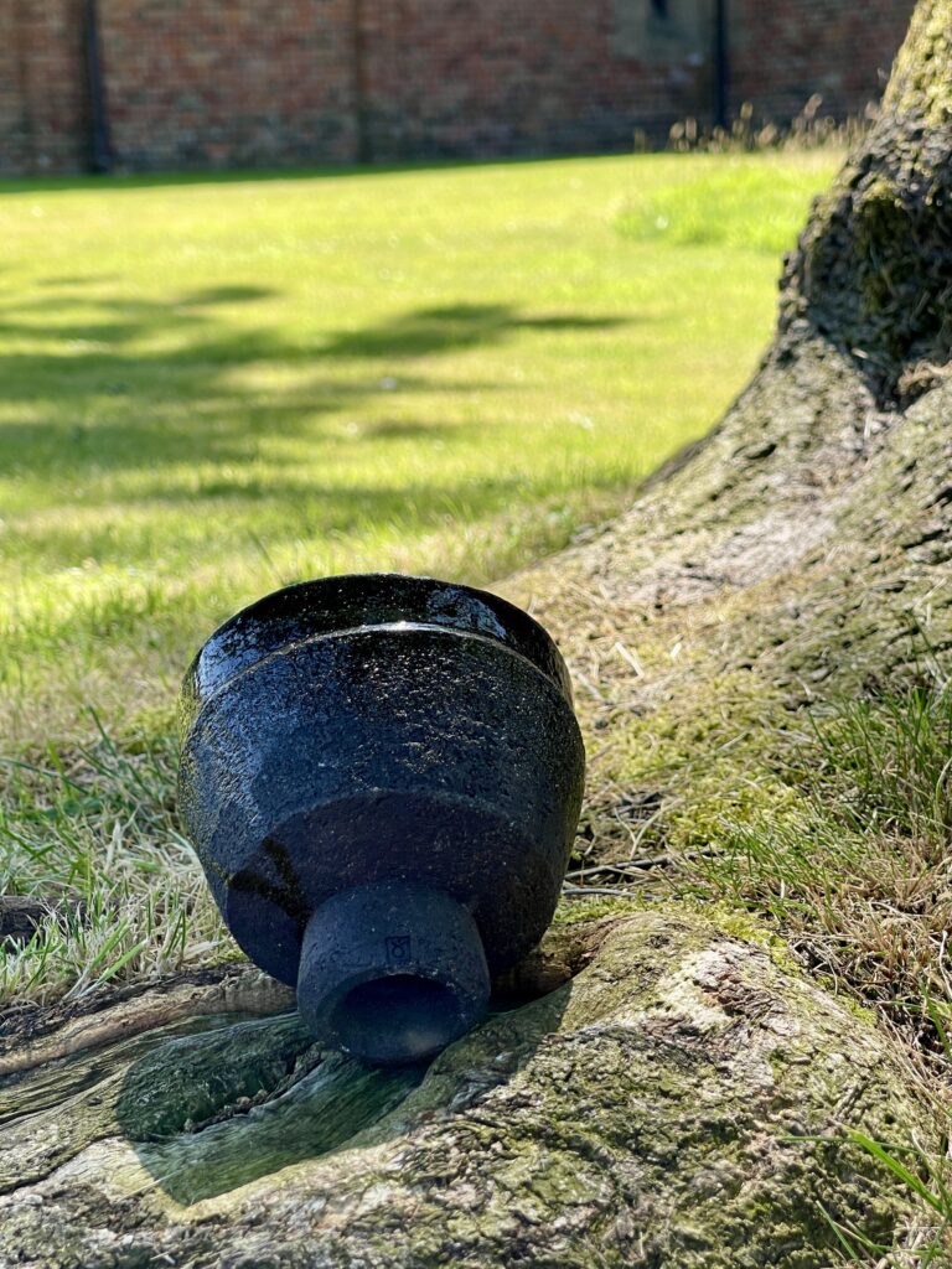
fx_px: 2347
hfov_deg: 22.9
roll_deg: +2.5
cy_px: 634
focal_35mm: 64
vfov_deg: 30.3
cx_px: 476
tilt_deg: -11.5
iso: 20
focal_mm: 7.5
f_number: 2.2
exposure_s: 1/288
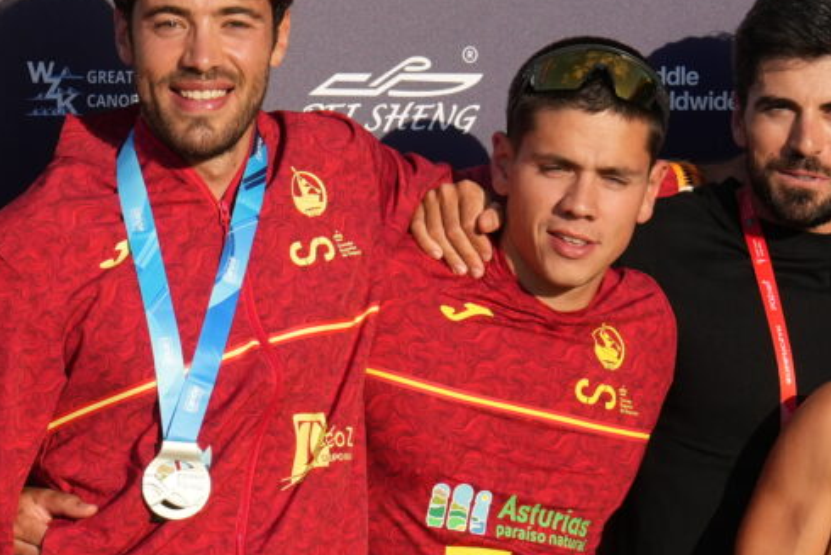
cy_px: 581
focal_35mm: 261
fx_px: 6026
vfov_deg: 5.3
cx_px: -198
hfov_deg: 7.8
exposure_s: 1/1250
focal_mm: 50
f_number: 6.3
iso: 400
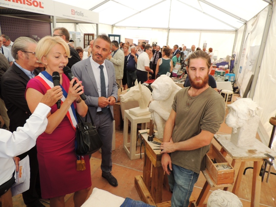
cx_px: 138
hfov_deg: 71.6
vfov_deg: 56.8
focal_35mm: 24
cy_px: 104
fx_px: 191
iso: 125
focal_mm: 4.3
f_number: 3
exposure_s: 1/250
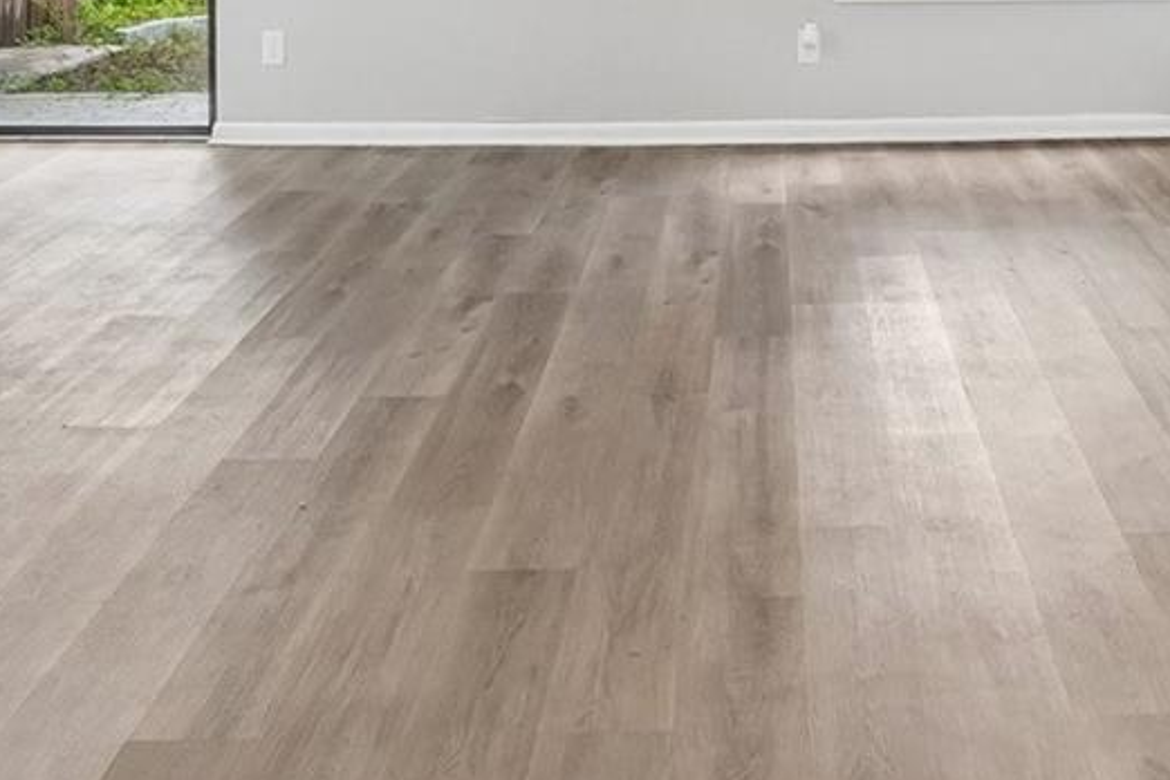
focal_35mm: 46
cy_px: -222
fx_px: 1495
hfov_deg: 41.7
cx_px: 852
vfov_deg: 25.4
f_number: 8
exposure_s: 1/30
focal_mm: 10
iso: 400
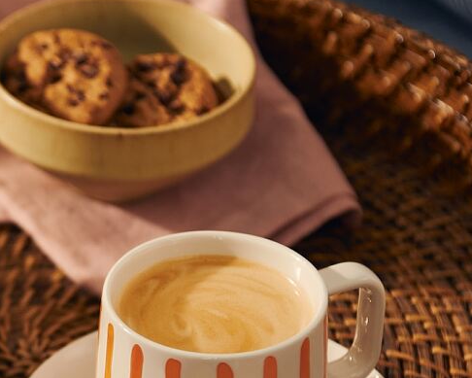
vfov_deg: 9.4
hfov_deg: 11.7
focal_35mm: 163
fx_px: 2277
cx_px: -37
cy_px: 336
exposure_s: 1/125
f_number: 4
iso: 400
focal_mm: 70
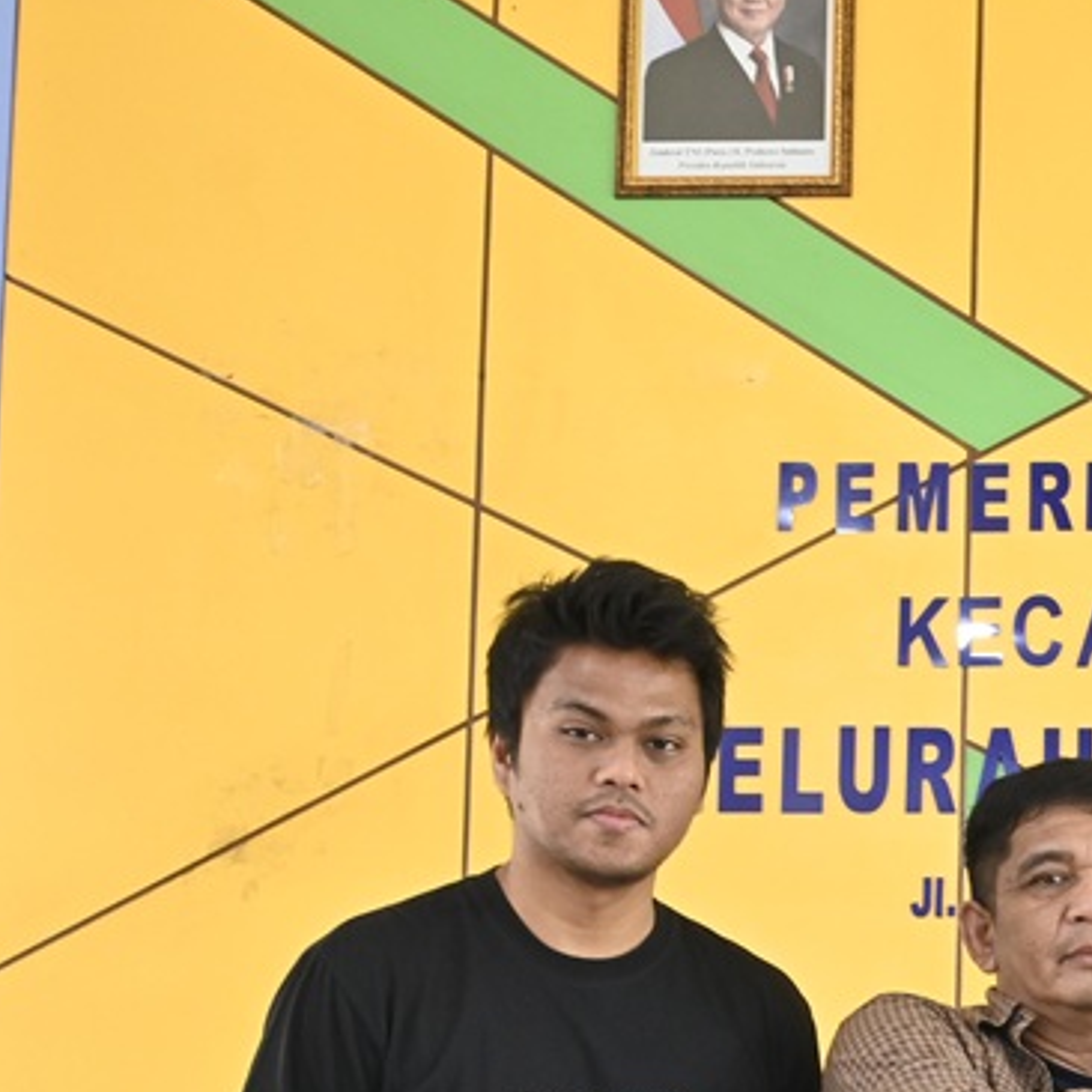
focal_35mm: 96
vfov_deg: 17.8
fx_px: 3417
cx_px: 1526
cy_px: 1043
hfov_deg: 16.8
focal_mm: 21.5
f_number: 8
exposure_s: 1/13
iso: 1000
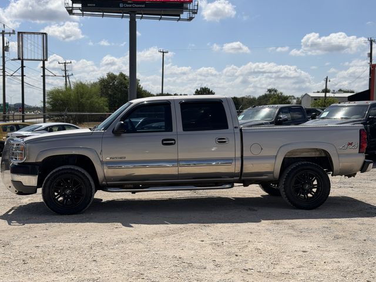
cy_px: 141
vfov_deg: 30.3
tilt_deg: -4.2
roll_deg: -0.4
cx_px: 188
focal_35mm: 48
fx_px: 521
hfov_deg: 39.7
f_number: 1.78
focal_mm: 6.76
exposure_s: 1/9901
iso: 64
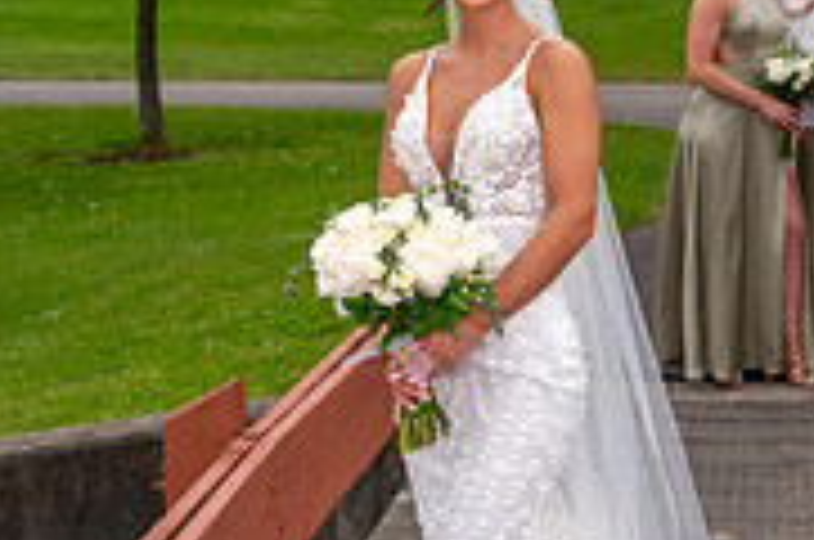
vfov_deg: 13.1
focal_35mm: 104
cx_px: 787
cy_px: 135
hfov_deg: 19.2
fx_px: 2347
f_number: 4
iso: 640
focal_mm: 31
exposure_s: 1/8000
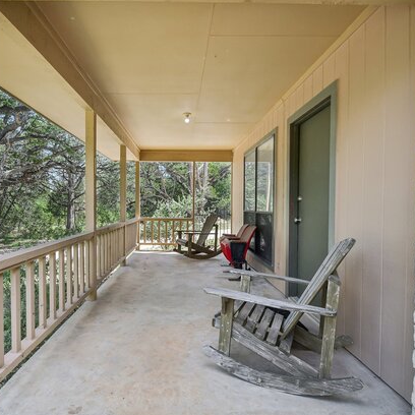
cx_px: 182
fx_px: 271
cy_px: 200
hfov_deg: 74.5
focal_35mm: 20
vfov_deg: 74.8
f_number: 8
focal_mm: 10
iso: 400
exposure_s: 1/125
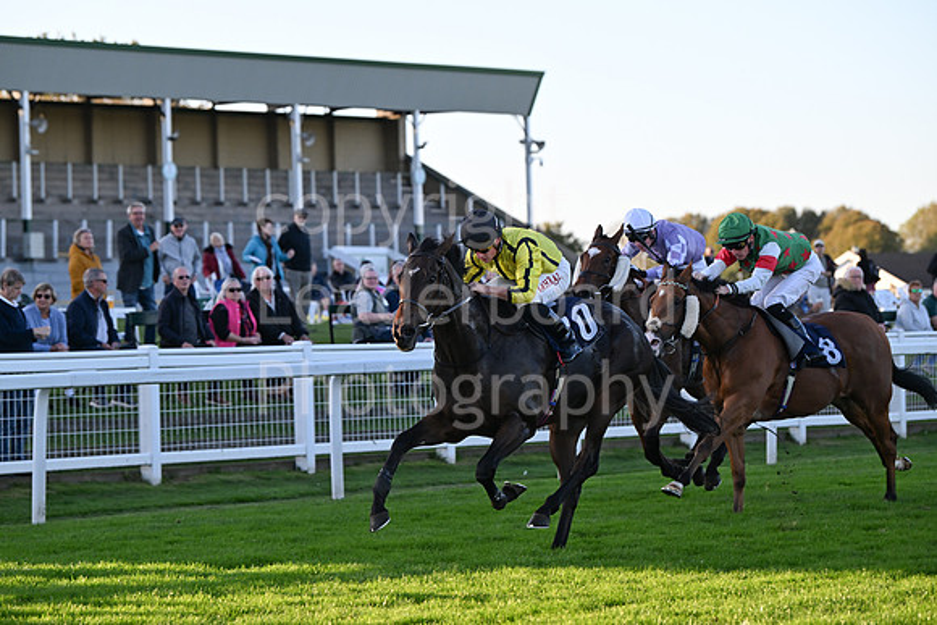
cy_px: 312
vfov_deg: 10.2
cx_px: 468
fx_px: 3514
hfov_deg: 15.2
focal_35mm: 135
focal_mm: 135
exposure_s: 1/1250
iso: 640
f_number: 4.5
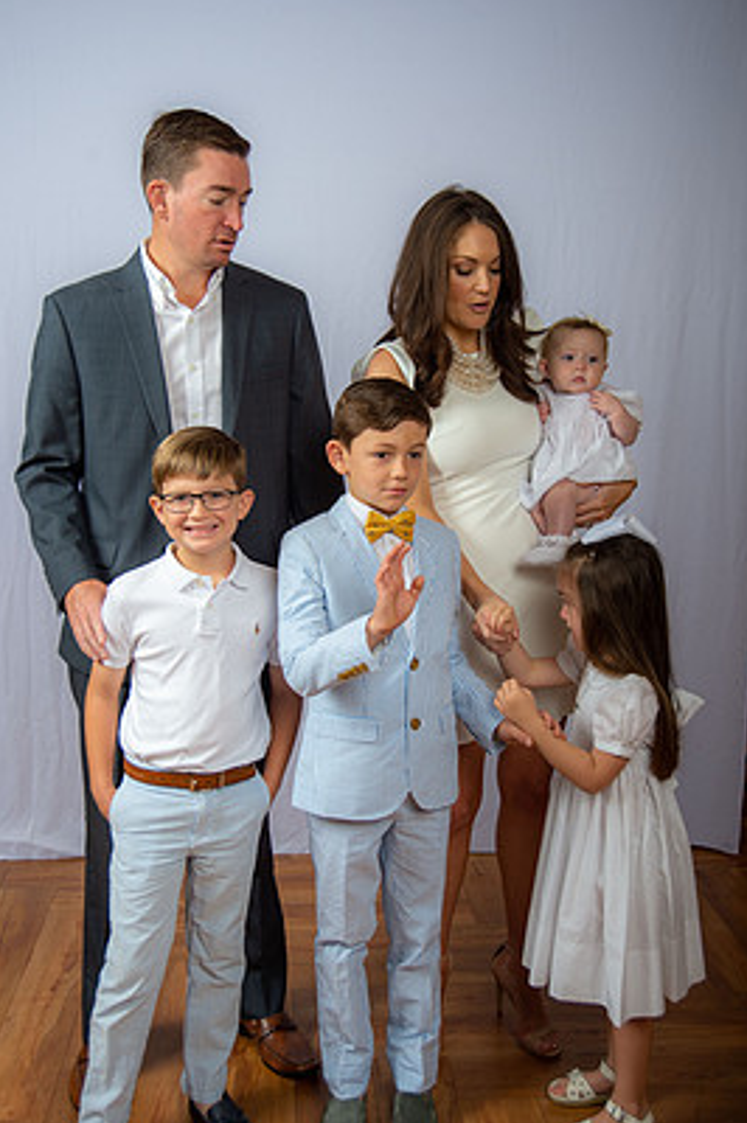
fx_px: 1403
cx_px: 366
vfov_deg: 43.6
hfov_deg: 29.8
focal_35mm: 45
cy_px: 542
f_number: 6.3
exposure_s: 1/200
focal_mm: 40
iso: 250
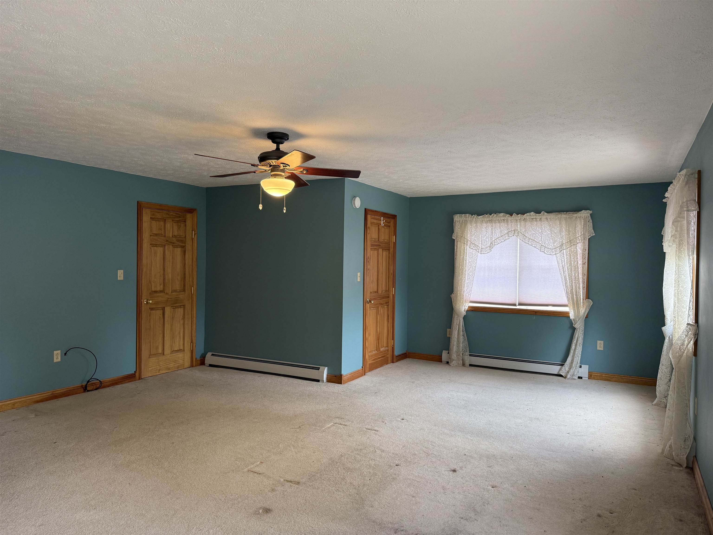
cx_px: 356
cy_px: 268
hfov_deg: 71.6
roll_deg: -0.6
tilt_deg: +0.0
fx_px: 494
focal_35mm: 24
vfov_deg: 56.8
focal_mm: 6.76
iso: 160
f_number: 1.78
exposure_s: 1/120
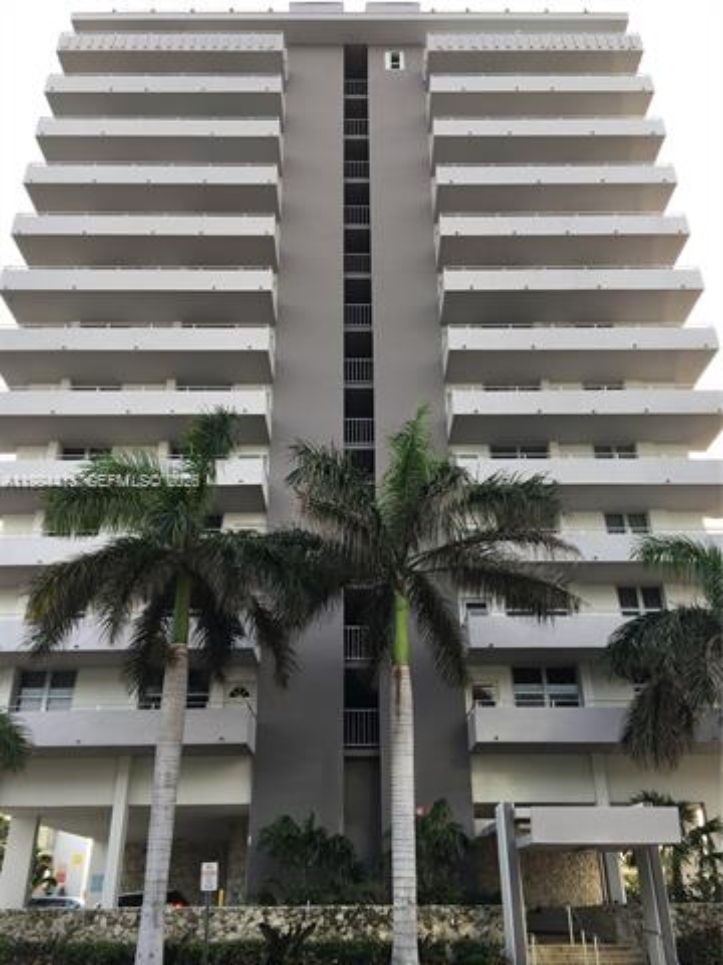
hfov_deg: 48.2
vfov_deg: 61.7
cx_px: 362
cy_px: 482
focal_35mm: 29
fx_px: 808
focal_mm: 4.15
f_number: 2.2
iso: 25
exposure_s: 1/151
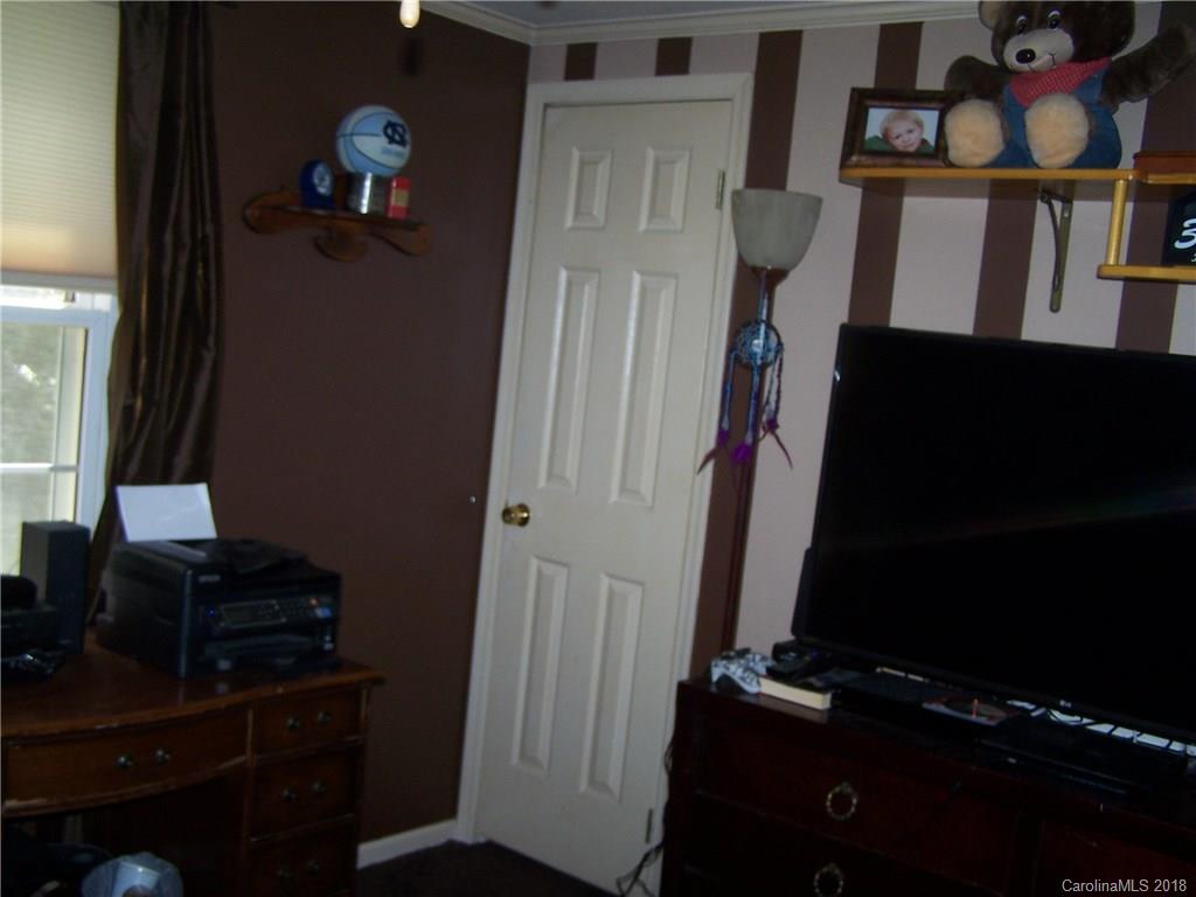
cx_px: 598
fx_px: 1313
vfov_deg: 37.7
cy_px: 448
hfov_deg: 49.0
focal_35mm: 38
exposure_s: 1/60
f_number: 2.8
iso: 80
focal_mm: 6.3
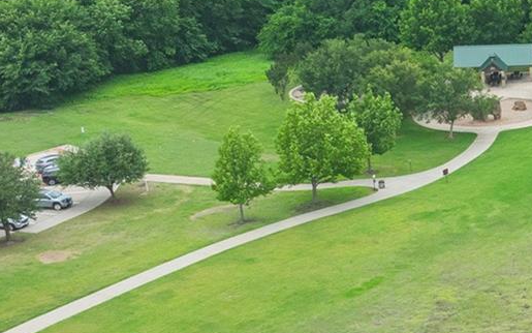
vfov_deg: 12.9
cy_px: 231
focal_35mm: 101
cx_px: 758
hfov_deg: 18.6
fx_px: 1465
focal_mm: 12.29
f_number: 7.1
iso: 100
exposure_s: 1/100
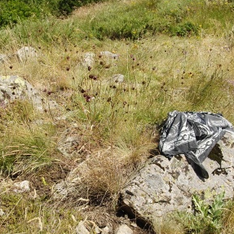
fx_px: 489
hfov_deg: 26.8
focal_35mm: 64
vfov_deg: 26.8
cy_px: 152
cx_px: 97
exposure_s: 1/160
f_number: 7.1
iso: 100
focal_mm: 18
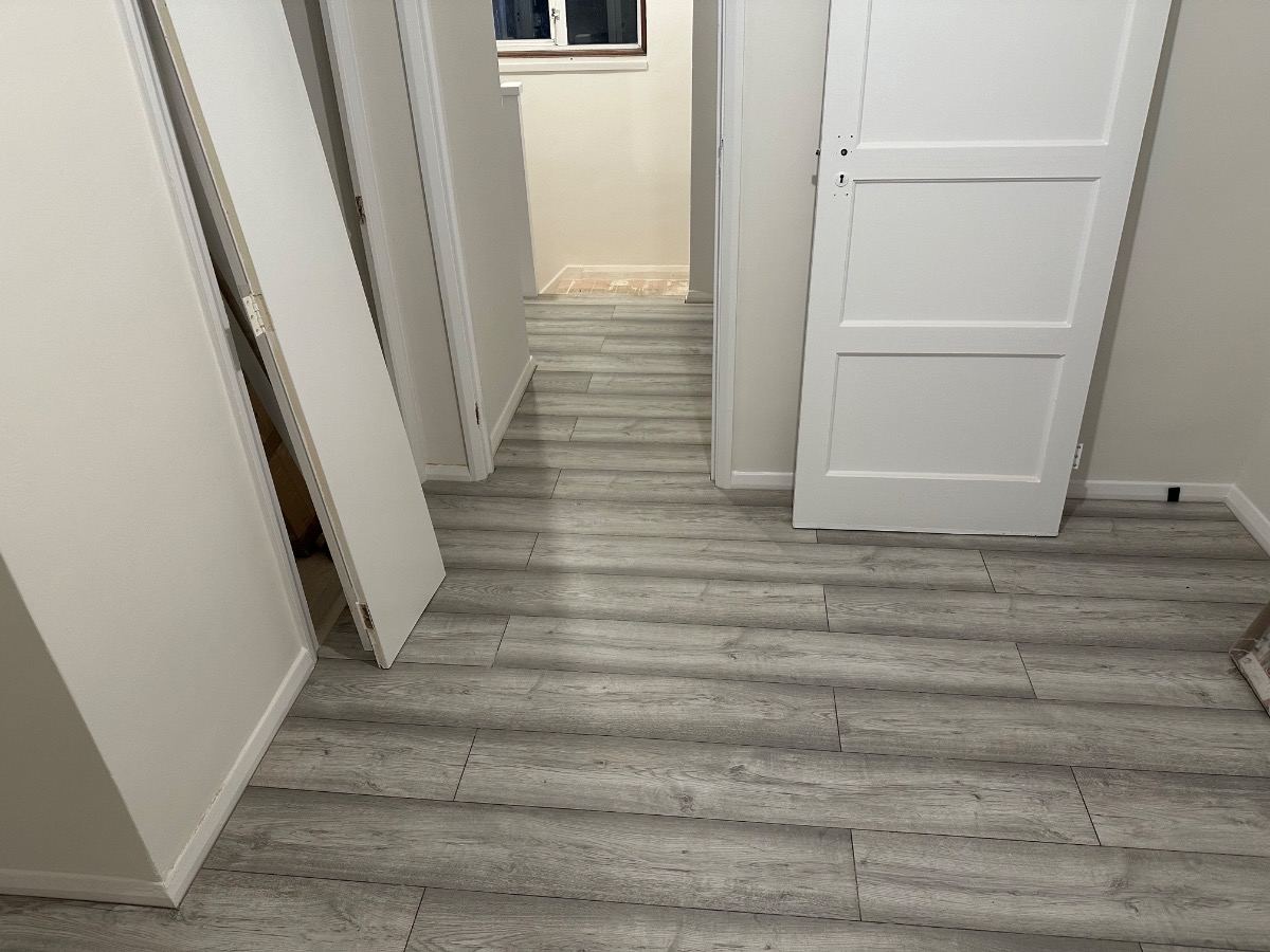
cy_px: 476
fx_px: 881
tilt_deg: -30.9
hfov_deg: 71.6
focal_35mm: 24
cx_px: 635
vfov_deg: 56.8
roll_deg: +3.6
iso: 200
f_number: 1.78
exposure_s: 1/50
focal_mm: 6.86
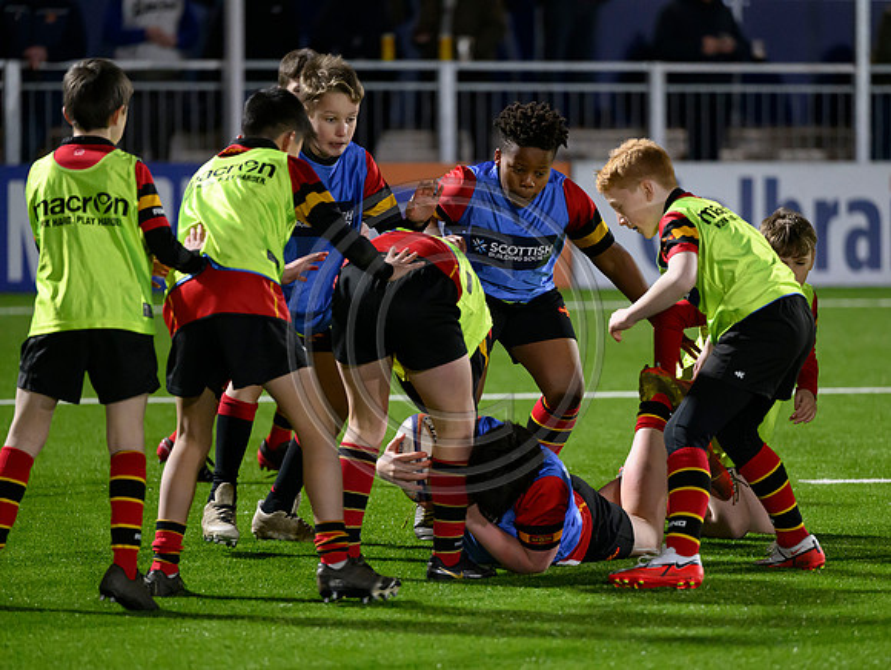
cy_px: 370
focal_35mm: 239
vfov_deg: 6.2
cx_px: 555
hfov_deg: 8.3
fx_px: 6162
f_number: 3.2
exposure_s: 1/1000
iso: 6400
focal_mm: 200
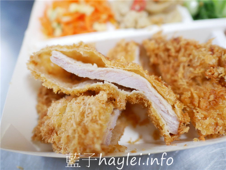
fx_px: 196
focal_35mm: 30
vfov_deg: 46.8
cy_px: 85
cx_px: 113
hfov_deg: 60.0
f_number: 1.7
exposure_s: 1/60
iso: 800
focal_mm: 15
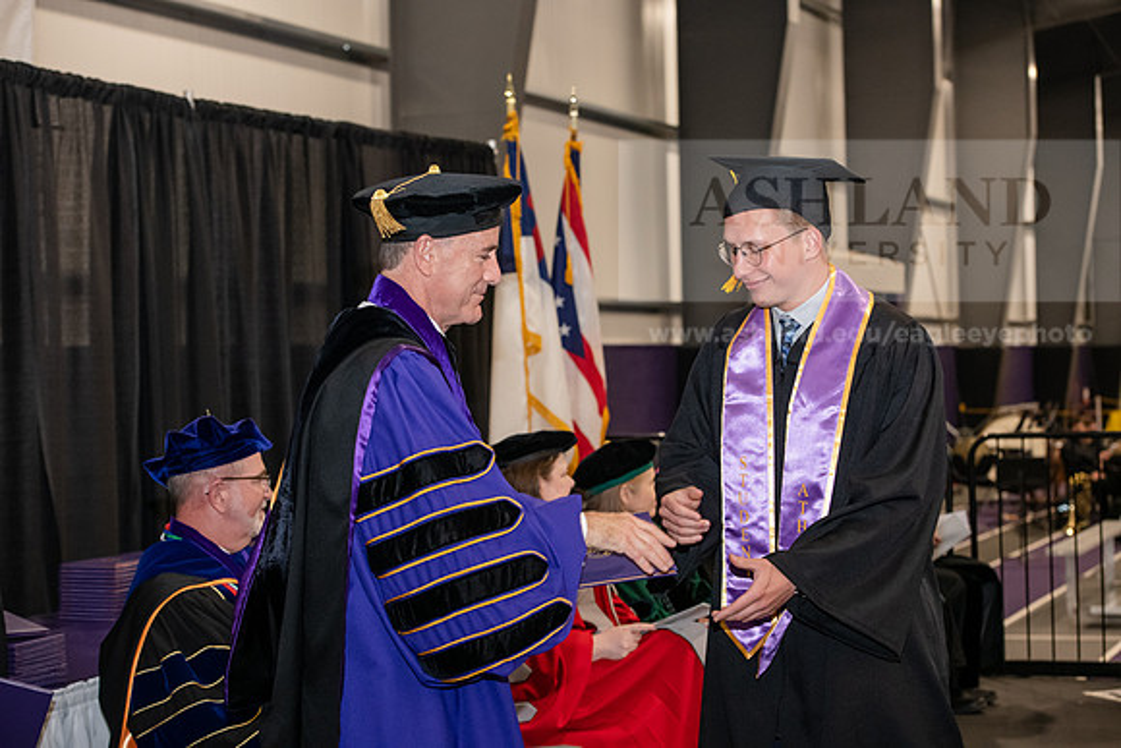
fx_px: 2180
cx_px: 560
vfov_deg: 19.5
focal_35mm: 70
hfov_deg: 28.8
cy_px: 374
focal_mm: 70
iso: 2500
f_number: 5
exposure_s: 1/200
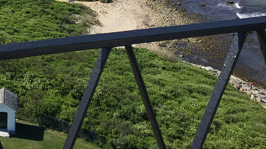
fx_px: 501
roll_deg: -1.0
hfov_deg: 28.4
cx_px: 17
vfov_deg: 15.8
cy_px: -64
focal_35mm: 71
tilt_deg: -7.2
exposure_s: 1/1980
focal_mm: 4.15
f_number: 2.2
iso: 32
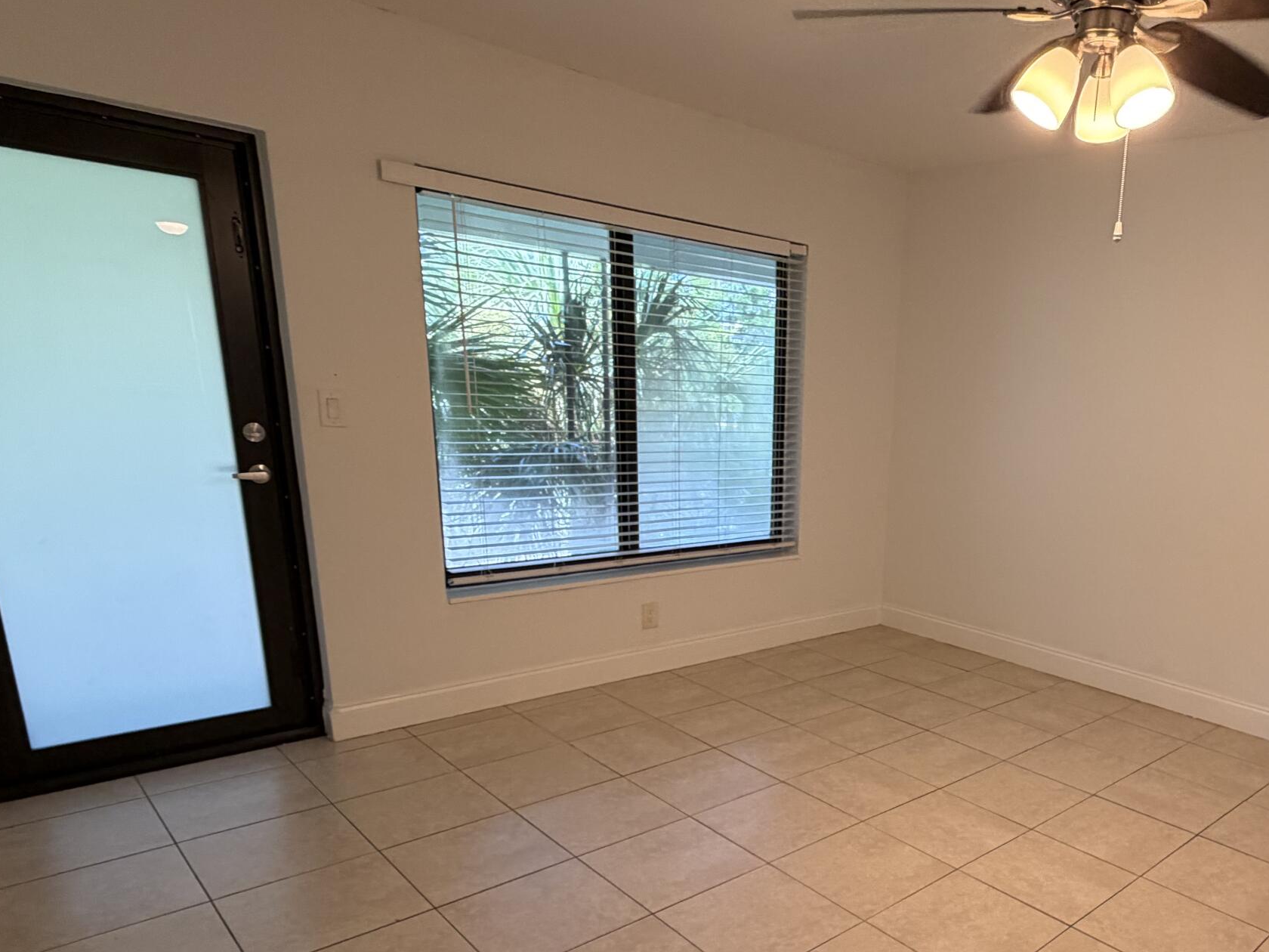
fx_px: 916
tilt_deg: -15.0
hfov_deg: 66.5
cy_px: 641
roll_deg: -3.4
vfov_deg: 53.7
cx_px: 898
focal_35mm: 25
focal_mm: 2.22
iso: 160
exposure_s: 1/60
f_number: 2.2
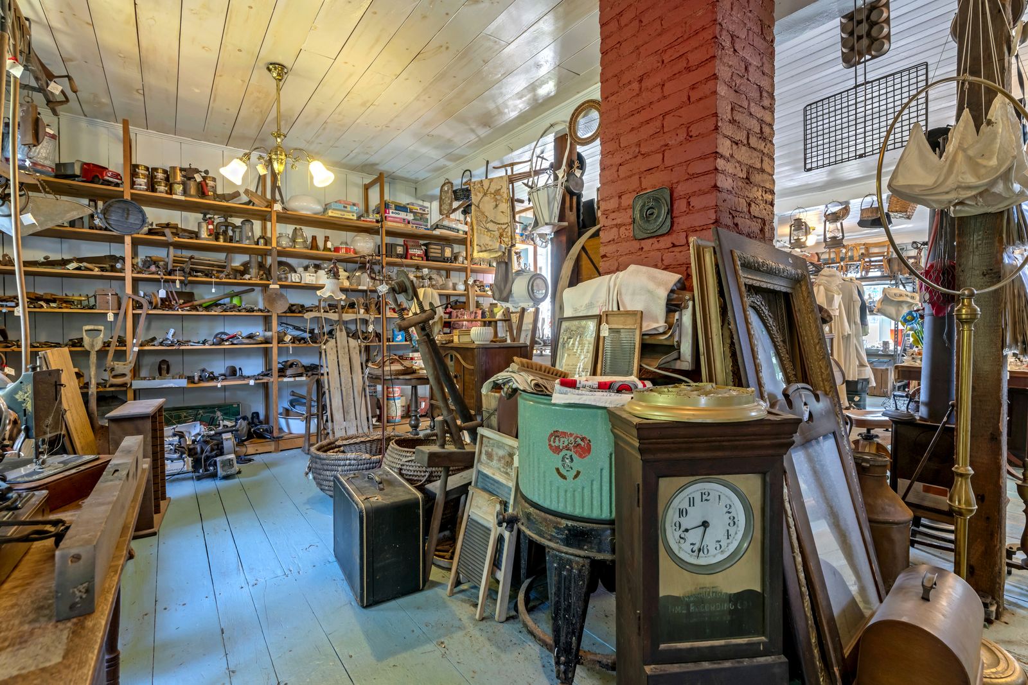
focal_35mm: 16
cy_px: 342
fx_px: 457
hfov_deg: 96.7
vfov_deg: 73.8
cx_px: 514
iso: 800
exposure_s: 1/6
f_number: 8
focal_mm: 16
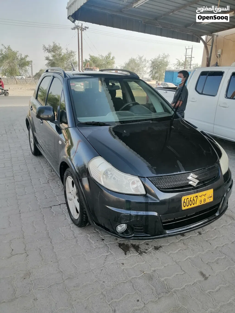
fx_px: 235
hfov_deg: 53.1
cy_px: 156
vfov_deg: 67.3
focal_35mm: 26
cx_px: 118
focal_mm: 3.96
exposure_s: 1/457
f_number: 1.8
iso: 50
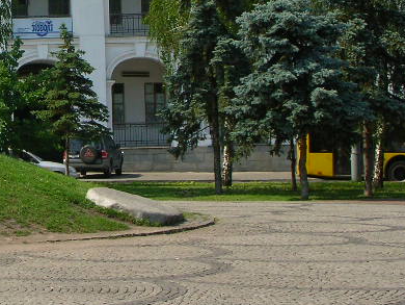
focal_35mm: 139
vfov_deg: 10.6
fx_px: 1627
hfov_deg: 13.7
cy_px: 24
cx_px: -100
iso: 50
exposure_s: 1/90.6
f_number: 10.5
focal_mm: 8.8
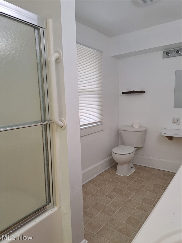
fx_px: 168
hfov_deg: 56.8
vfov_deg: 71.6
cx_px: 91
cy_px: 122
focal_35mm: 24
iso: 100
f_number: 1.8
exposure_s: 1/60
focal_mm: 5.23
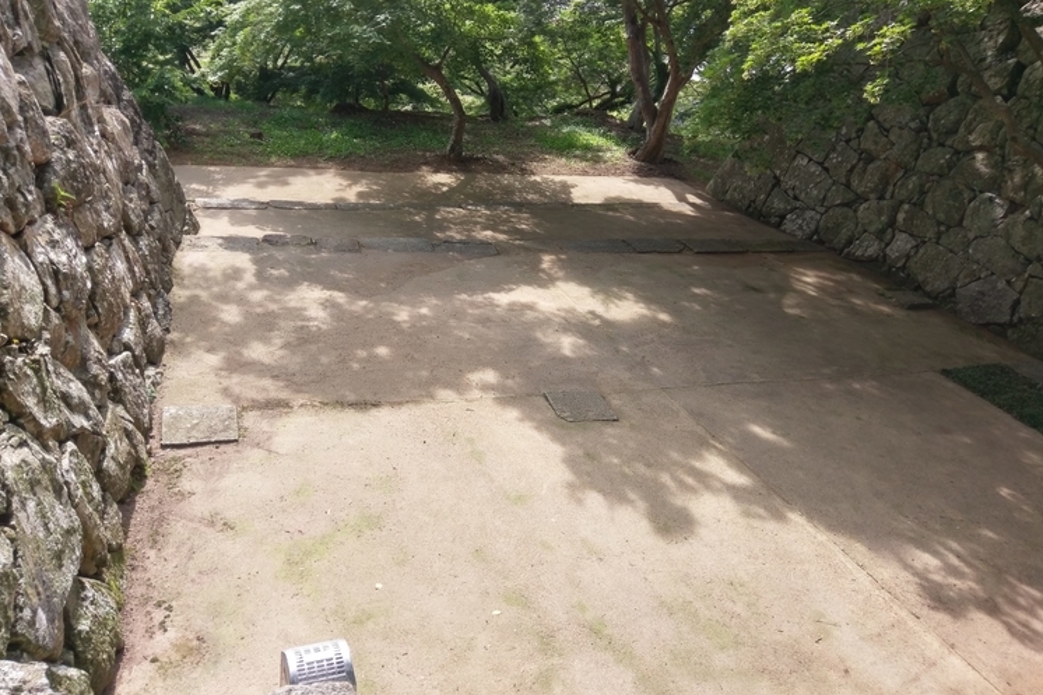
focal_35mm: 29
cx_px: 501
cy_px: 340
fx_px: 840
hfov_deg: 63.6
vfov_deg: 44.9
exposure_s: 1/444
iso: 100
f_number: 1.8
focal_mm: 4.58
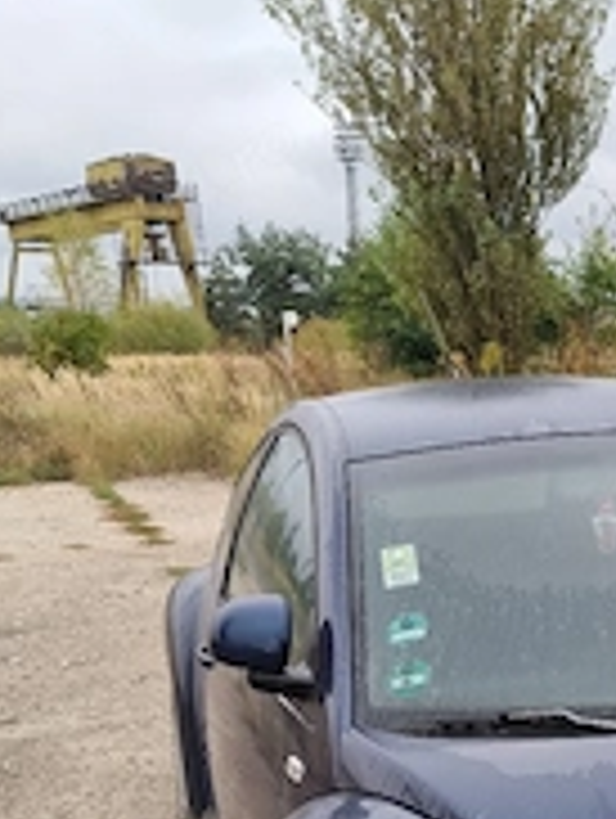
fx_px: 1349
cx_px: 589
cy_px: 634
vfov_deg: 32.9
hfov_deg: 24.7
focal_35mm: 57
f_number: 1.8
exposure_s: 1/238
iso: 50
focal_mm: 5.4
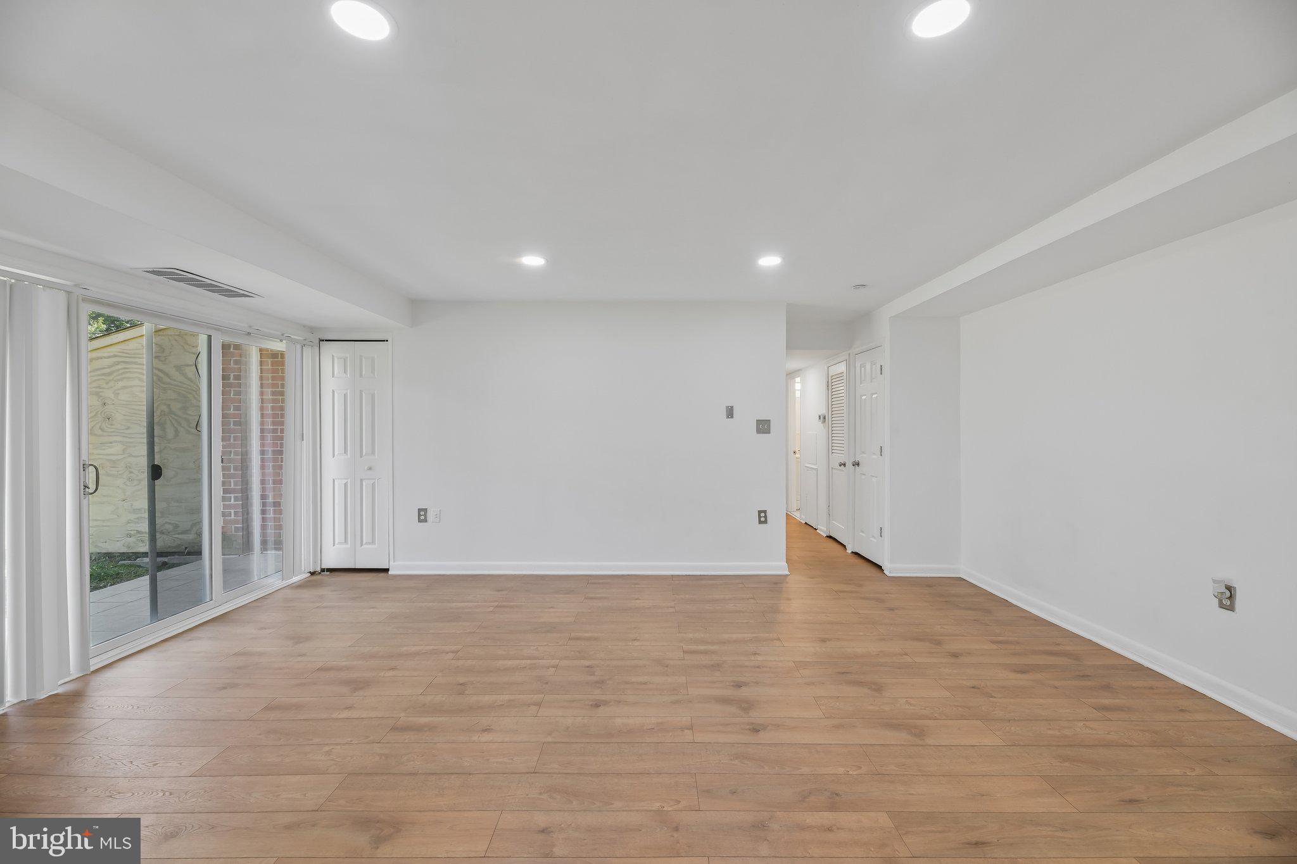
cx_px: 648
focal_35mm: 14
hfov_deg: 104.3
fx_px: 504
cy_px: 432
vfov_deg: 81.2
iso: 280
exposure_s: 1/15
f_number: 8
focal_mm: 14
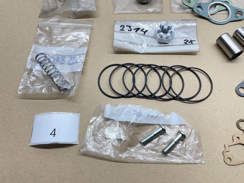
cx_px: 122
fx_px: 183
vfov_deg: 53.1
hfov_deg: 67.3
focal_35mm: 26
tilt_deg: -67.4
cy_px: 92
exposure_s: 1/100
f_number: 1.6
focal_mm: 4.2
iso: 64
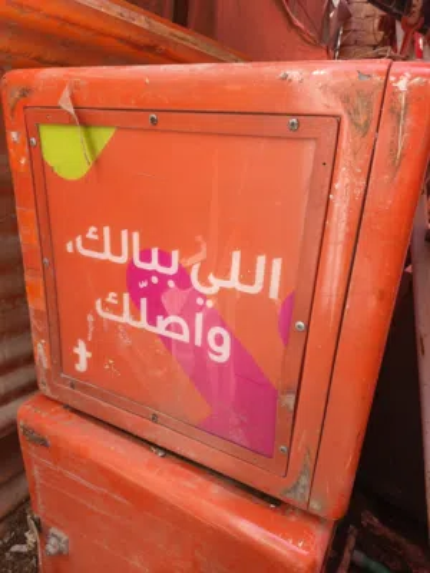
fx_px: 381
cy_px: 286
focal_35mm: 23
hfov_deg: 58.9
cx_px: 215
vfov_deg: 73.9
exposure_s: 1/100
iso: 64
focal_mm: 5.56
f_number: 1.8
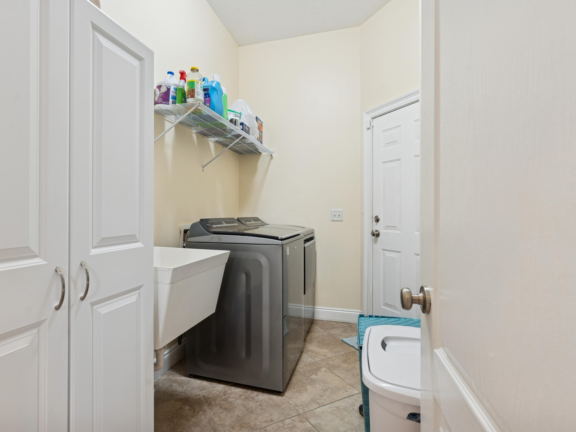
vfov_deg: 71.6
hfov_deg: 87.5
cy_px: 210
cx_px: 261
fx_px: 300
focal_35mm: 18
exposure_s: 1/6
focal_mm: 16
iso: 100
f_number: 8
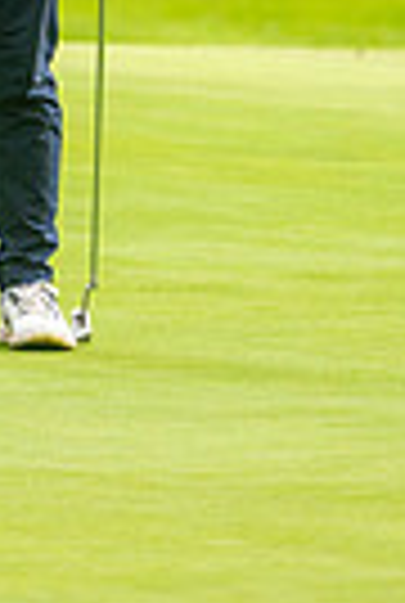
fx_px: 16854
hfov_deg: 1.4
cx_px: 18
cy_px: -324
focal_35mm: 1004
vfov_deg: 2.0
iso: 640
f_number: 4
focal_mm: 300
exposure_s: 1/1600
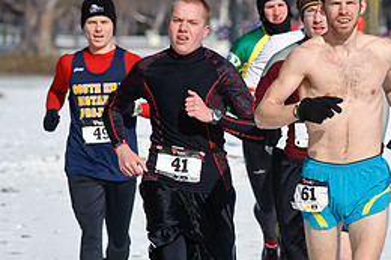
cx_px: 328
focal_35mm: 447
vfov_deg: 3.1
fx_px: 4852
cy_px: 168
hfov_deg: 4.6
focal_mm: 200
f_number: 6.3
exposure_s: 1/1000
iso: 200
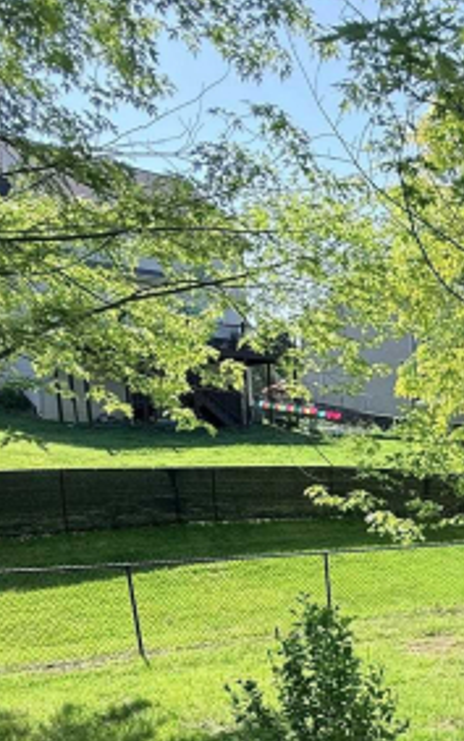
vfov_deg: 51.5
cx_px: 468
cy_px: 605
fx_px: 708
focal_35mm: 35
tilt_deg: -14.8
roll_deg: -0.5
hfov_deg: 33.2
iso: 50
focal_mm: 2.22
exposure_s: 1/468
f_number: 2.2
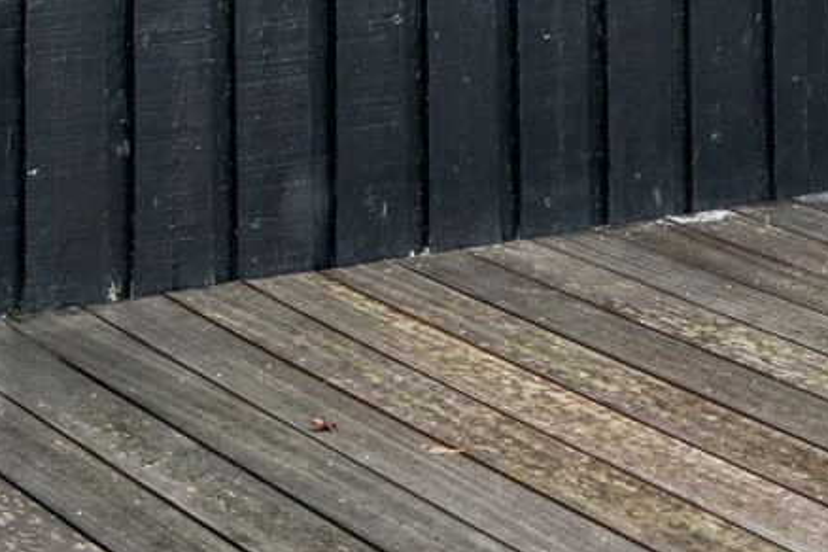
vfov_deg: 10.0
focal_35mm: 130
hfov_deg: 15.4
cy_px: -407
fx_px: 2990
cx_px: 879
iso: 400
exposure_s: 1/160
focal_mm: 30
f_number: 4
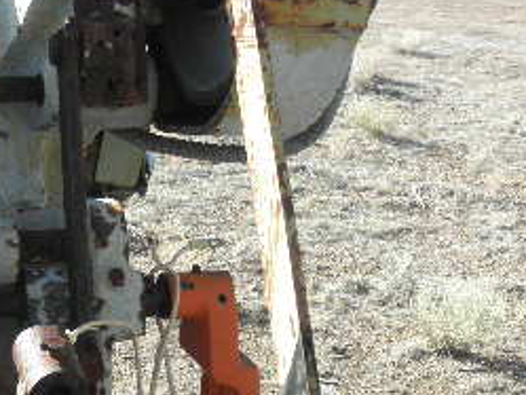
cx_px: 78
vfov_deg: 20.4
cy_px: 243
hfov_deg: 26.3
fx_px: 1095
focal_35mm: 72
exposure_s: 1/320
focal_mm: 5
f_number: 3
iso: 64
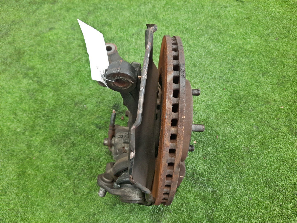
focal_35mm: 25
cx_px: 148
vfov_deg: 54.9
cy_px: 112
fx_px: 214
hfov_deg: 69.4
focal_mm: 4.6
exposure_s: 1/33
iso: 344
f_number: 2
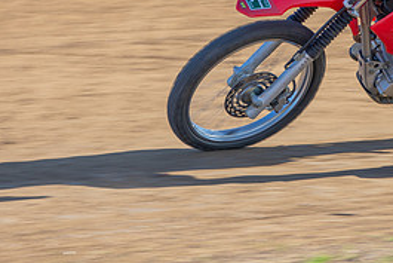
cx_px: 310
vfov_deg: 3.5
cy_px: -20
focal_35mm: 394
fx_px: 4303
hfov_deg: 5.2
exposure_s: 1/200
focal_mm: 120
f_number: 8
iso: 200
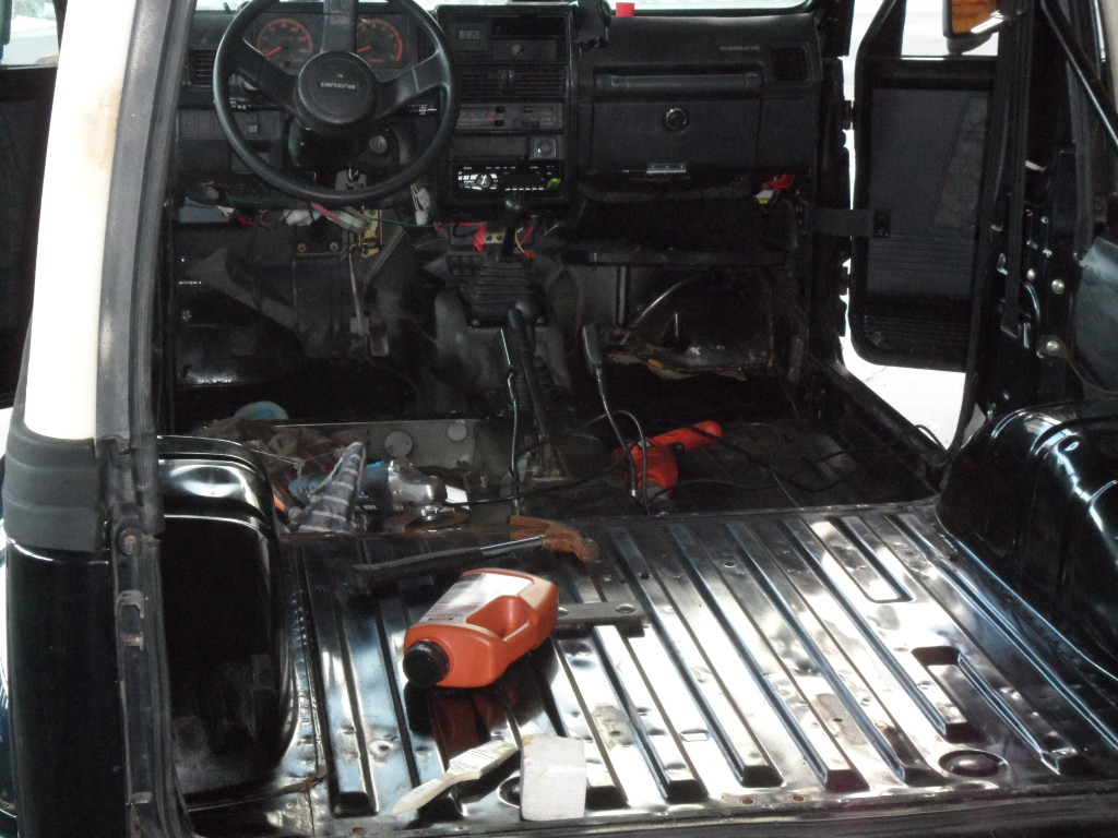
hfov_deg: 30.7
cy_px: 419
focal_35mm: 63
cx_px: 559
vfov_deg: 23.3
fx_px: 2035
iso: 640
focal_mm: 11.2
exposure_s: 1/60
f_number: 5.6
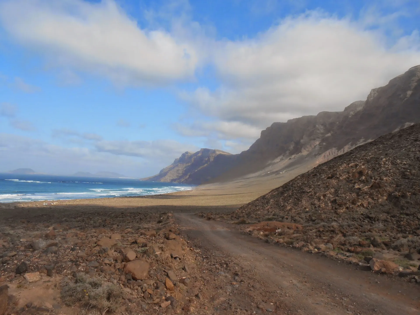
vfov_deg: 53.1
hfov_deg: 67.3
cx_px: 210
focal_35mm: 26
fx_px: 315
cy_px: 158
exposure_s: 1/1250
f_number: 3.5
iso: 80
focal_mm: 4.6
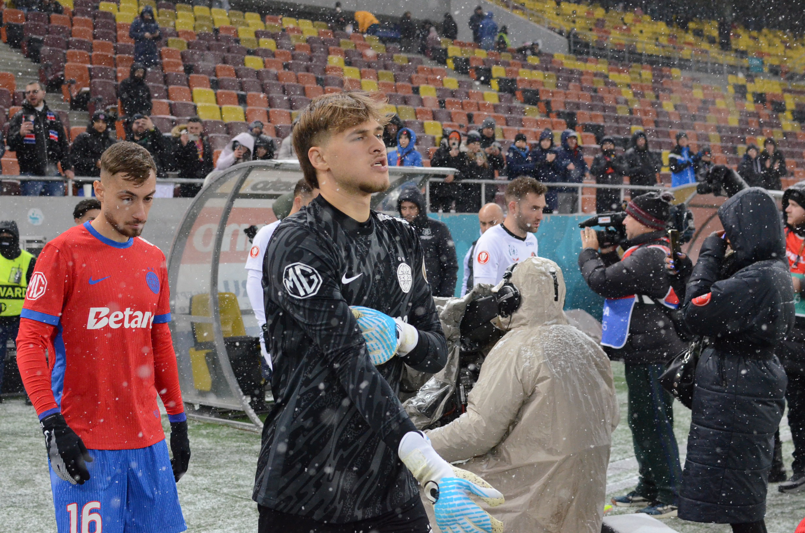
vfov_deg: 25.6
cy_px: 266
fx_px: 1172
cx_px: 402
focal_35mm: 52
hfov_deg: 37.9
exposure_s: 1/800
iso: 3200
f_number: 4.5
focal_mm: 35
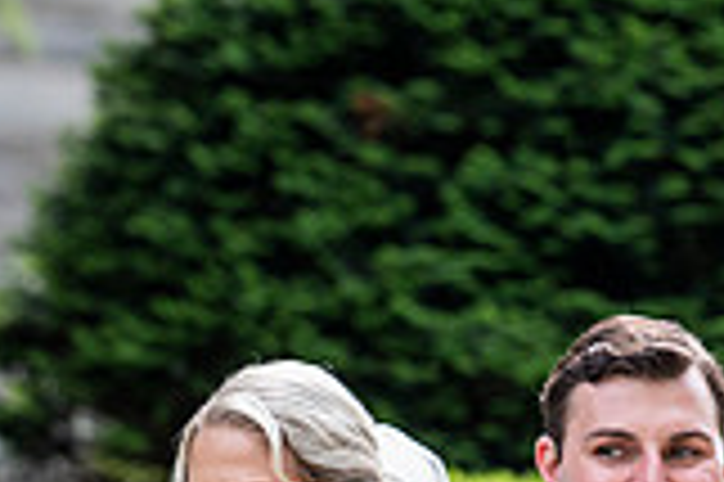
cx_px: 535
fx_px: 14465
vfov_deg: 1.9
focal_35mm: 720
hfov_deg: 2.9
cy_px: 682
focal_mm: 200
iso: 800
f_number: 4
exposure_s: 1/2000
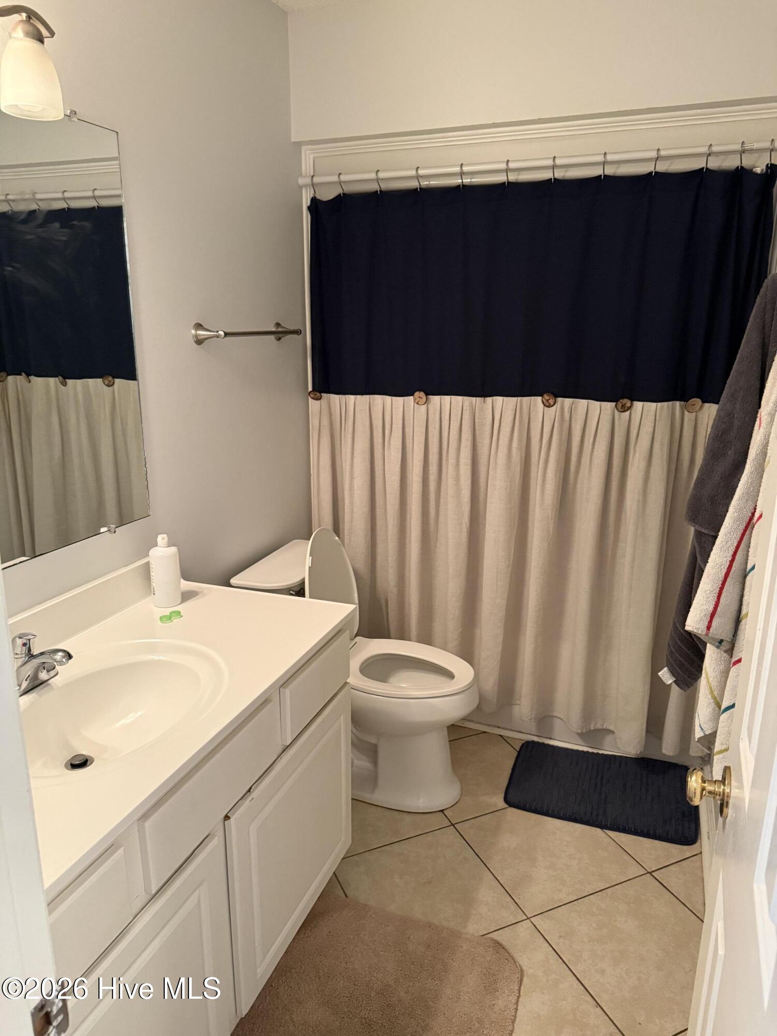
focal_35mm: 24
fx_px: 718
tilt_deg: -14.4
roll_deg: -1.0
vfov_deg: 71.6
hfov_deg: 56.8
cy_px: 518
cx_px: 388
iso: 640
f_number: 1.78
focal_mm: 6.76
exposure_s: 1/60
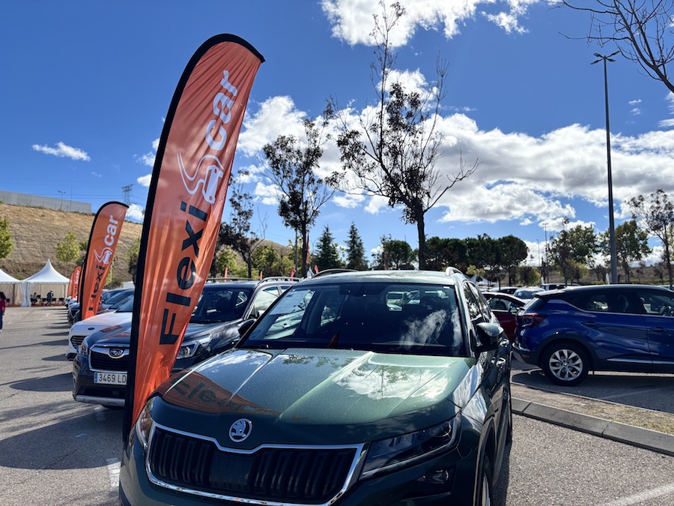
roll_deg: -0.7
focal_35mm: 26
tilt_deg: +6.1
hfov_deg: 67.3
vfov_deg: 53.1
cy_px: 253
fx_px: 506
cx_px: 337
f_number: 1.6
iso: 50
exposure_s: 1/4255
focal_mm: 5.96
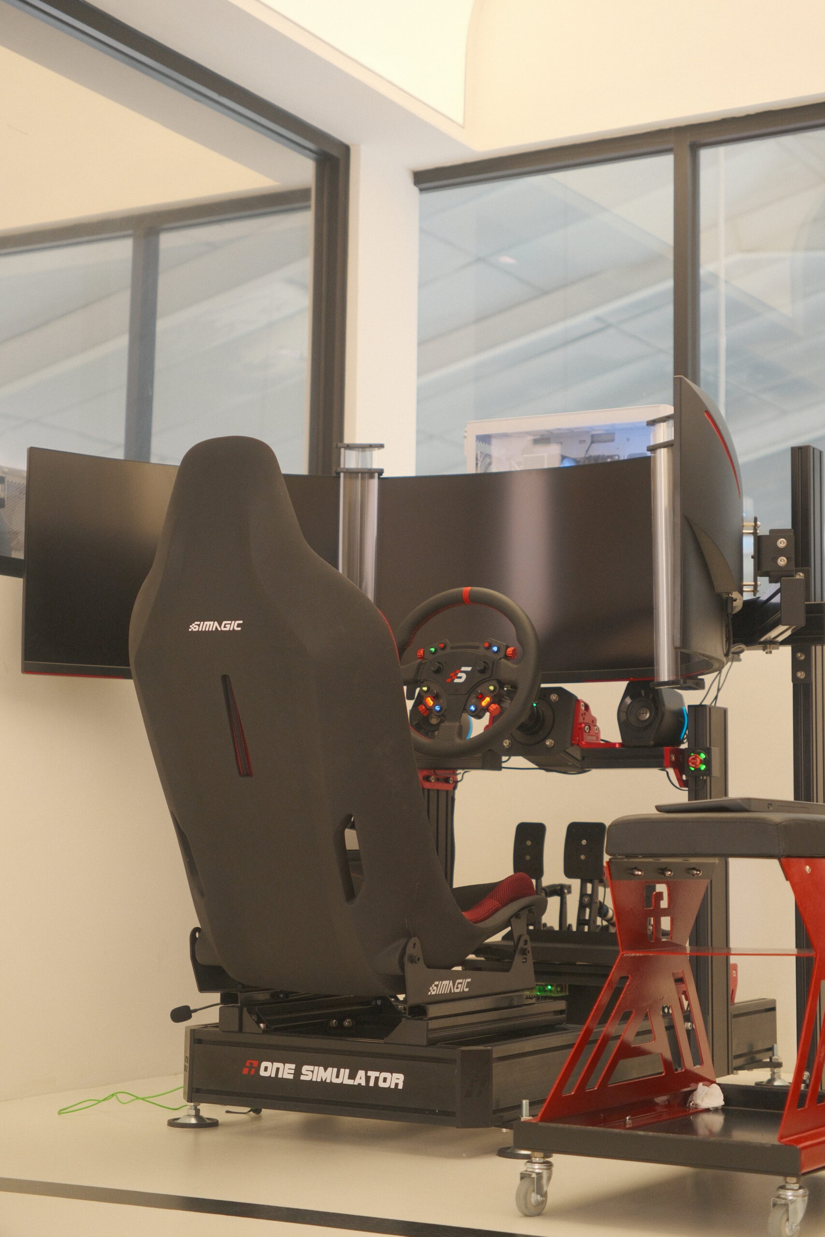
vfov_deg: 34.5
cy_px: 618
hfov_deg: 23.4
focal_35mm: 58
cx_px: 412
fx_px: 1993
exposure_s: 1/110
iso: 1250
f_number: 2.8
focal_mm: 38.6
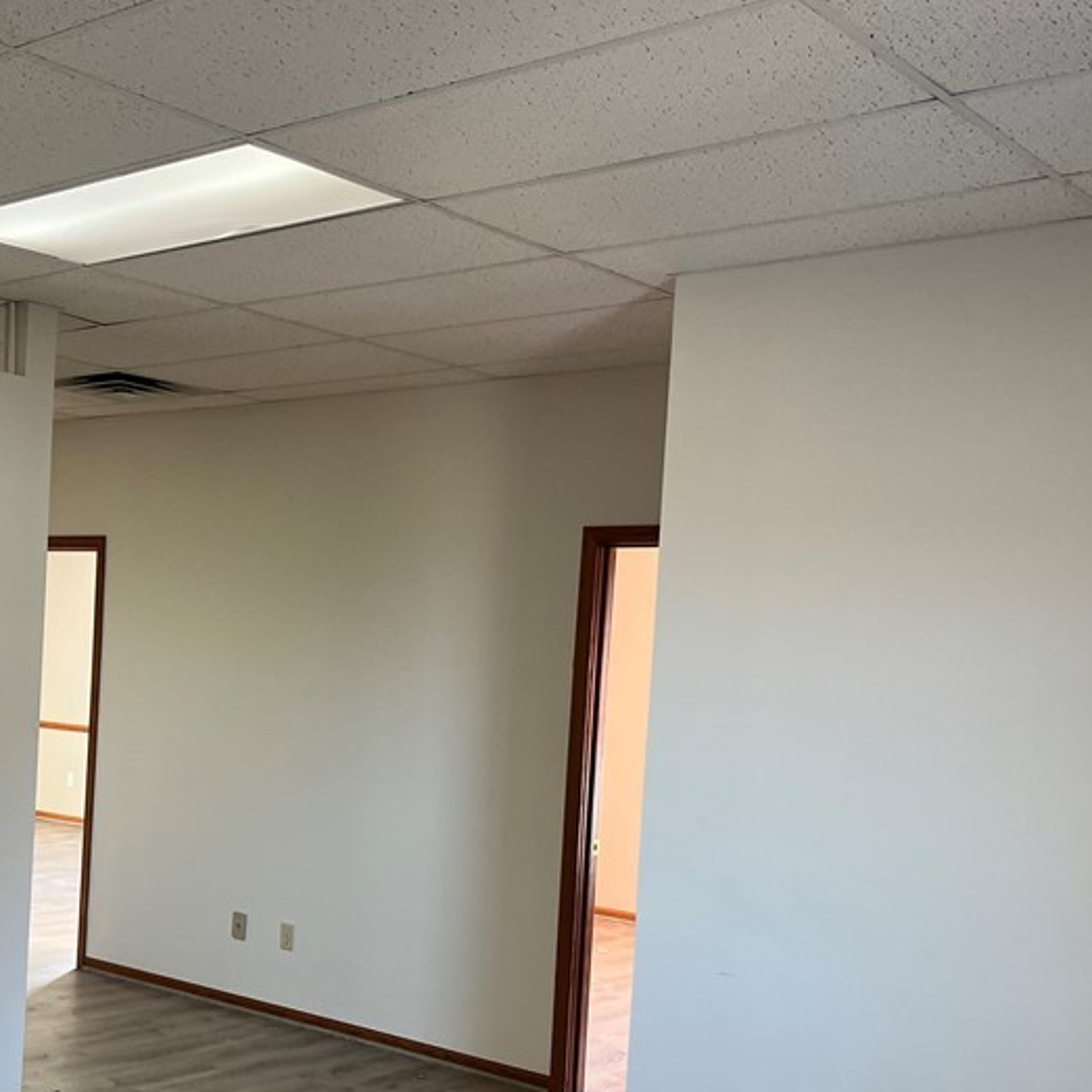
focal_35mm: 45
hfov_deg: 36.2
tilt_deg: -2.0
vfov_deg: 37.1
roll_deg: -3.1
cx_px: 211
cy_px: 731
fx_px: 1606
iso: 125
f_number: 1.6
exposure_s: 1/120
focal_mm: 5.1
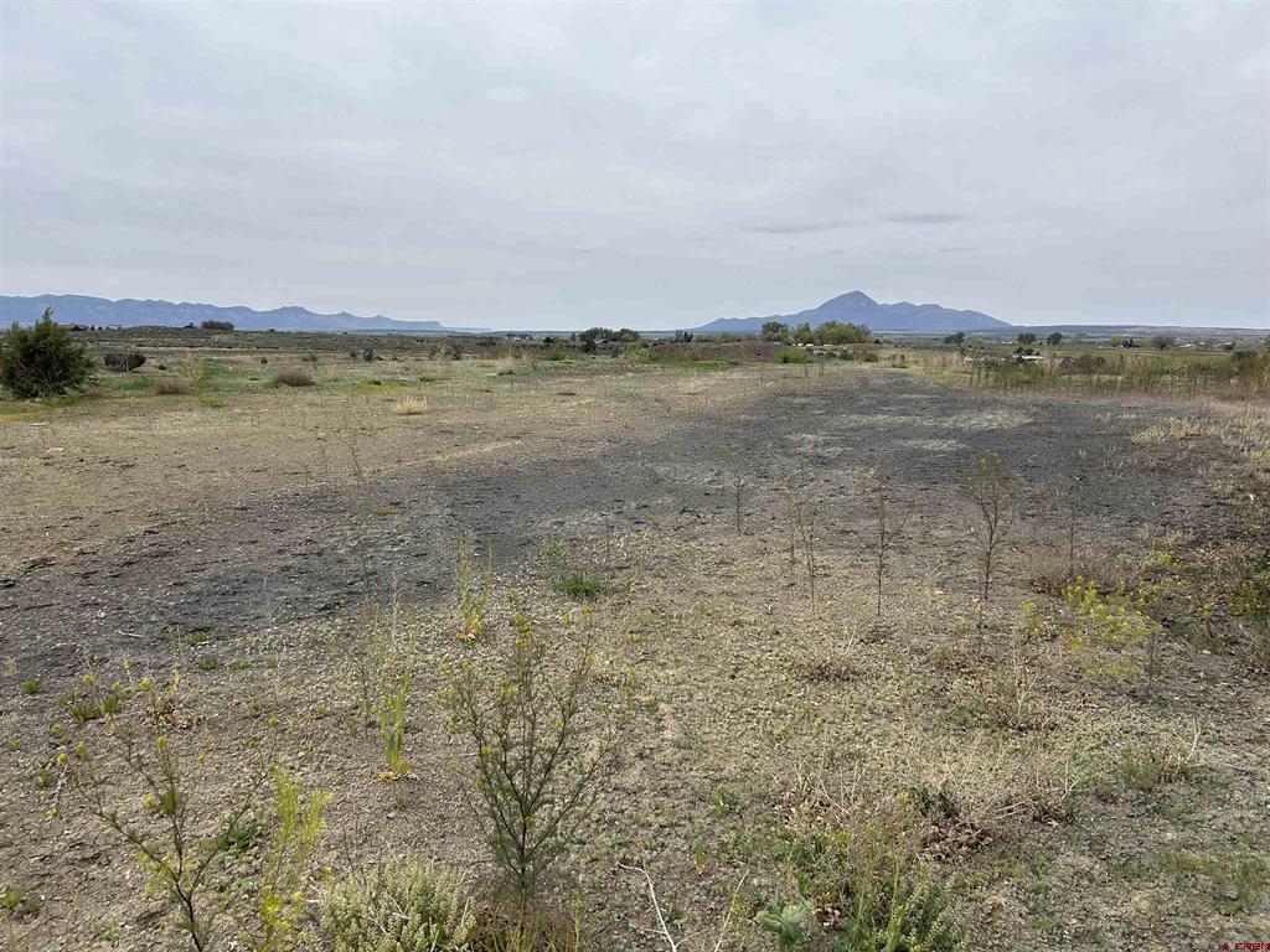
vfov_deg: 53.1
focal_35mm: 26
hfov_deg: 67.3
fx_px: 954
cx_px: 635
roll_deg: -1.2
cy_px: 476
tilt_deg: -9.6
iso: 50
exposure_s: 1/6211
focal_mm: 5.7
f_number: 1.5
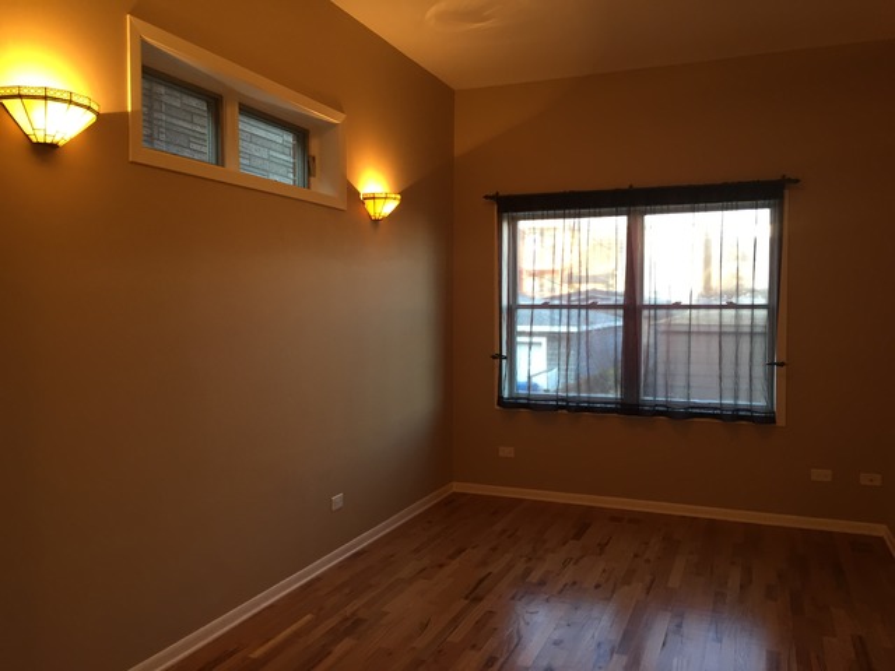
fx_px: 750
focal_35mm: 29
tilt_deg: -2.6
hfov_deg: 61.7
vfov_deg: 48.2
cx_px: 448
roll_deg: +0.0
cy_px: 336
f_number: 2.2
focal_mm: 4.15
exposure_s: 1/30
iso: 80
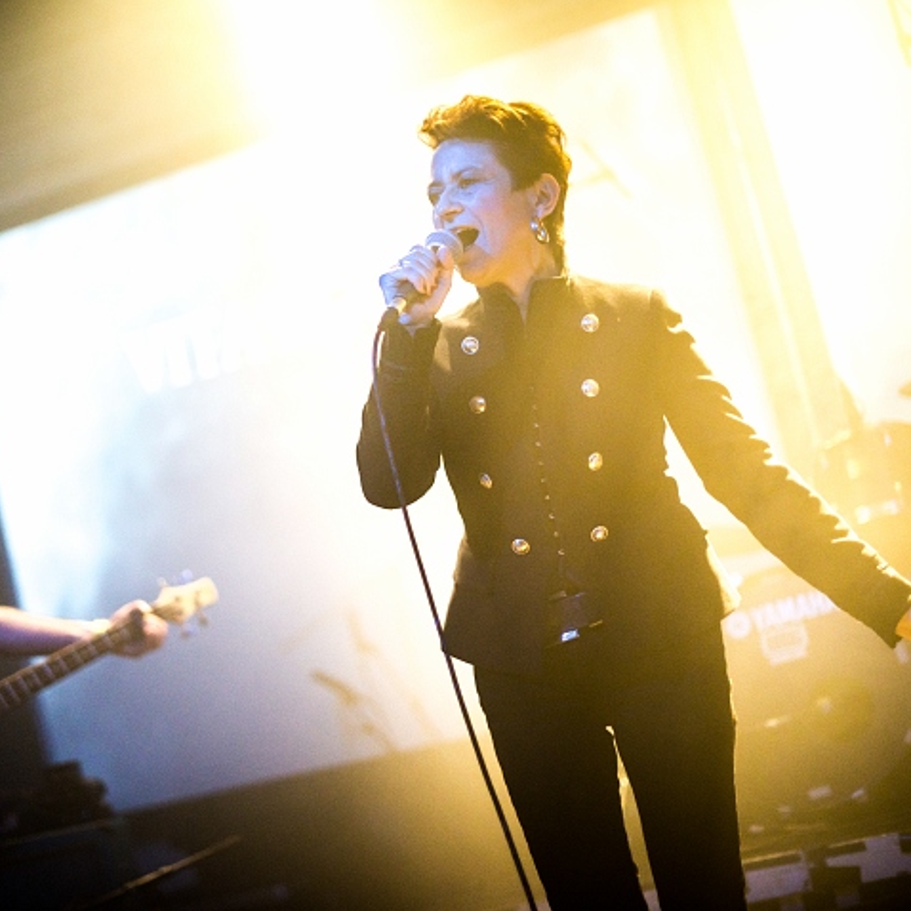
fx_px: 1906
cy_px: 455
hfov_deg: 26.7
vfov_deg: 26.9
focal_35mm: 64
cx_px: 301
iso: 400
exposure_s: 1/125
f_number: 1.4
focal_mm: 50
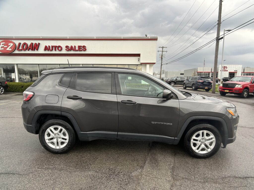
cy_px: 95
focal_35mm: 26
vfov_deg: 53.1
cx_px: 127
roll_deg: -0.4
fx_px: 191
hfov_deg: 67.3
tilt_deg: -6.7
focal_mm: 5.7
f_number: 1.5
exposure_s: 1/974
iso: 50
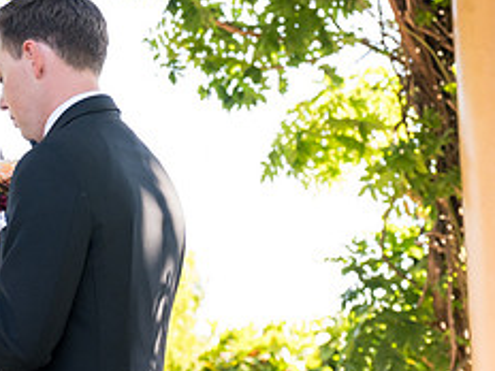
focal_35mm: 219
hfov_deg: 8.9
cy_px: 199
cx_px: -111
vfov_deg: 6.8
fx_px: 3132
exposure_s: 1/400
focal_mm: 91
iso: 800
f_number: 4
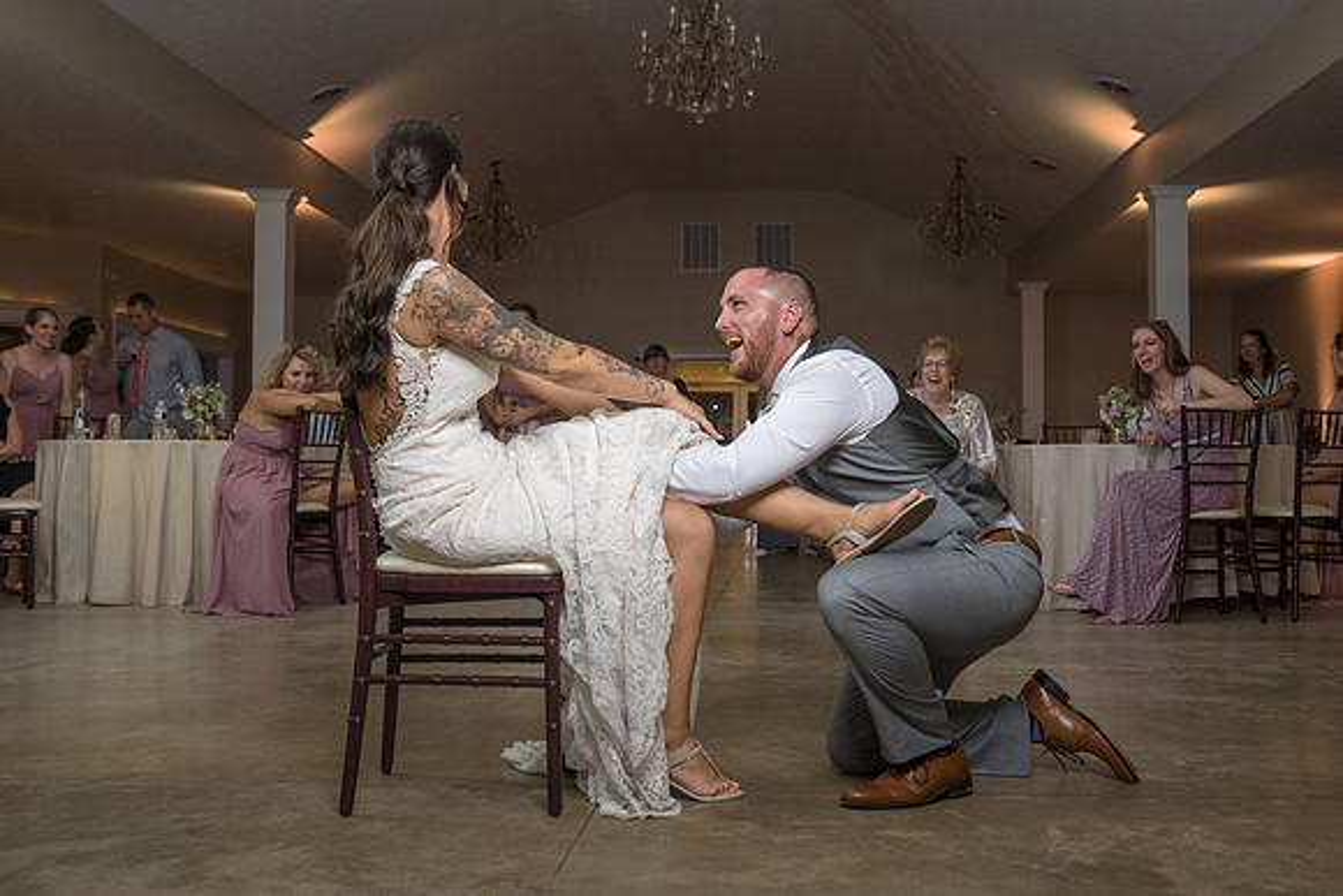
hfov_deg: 48.9
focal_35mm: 40
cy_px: 420
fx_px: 1475
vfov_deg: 33.8
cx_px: 694
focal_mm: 34
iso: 2000
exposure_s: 1/200
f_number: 5.6
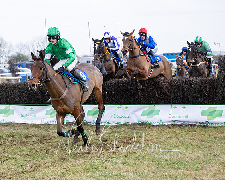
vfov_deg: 16.2
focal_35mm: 95
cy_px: 107
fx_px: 631
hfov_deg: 20.2
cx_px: 74
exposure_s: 1/1000
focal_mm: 70
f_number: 4
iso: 800
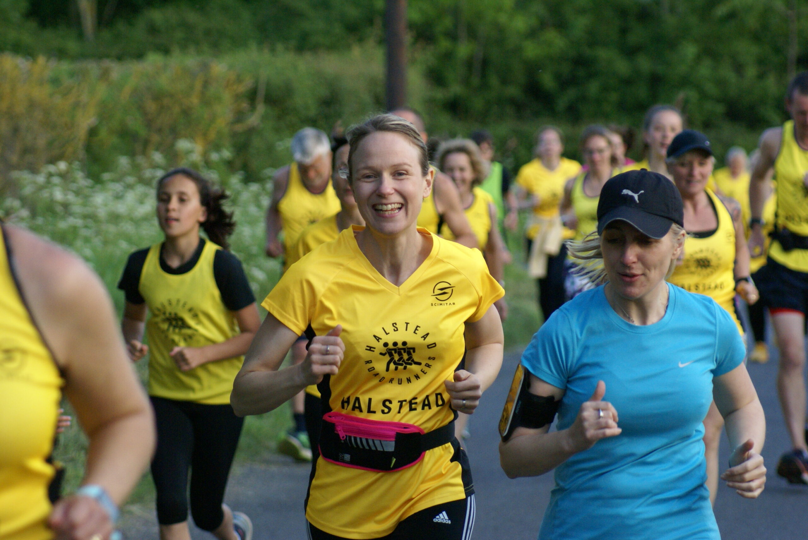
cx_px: 404
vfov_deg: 5.7
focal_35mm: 240
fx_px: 5390
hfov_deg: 8.6
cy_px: 270
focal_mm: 160
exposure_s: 1/500
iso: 800
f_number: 5.6
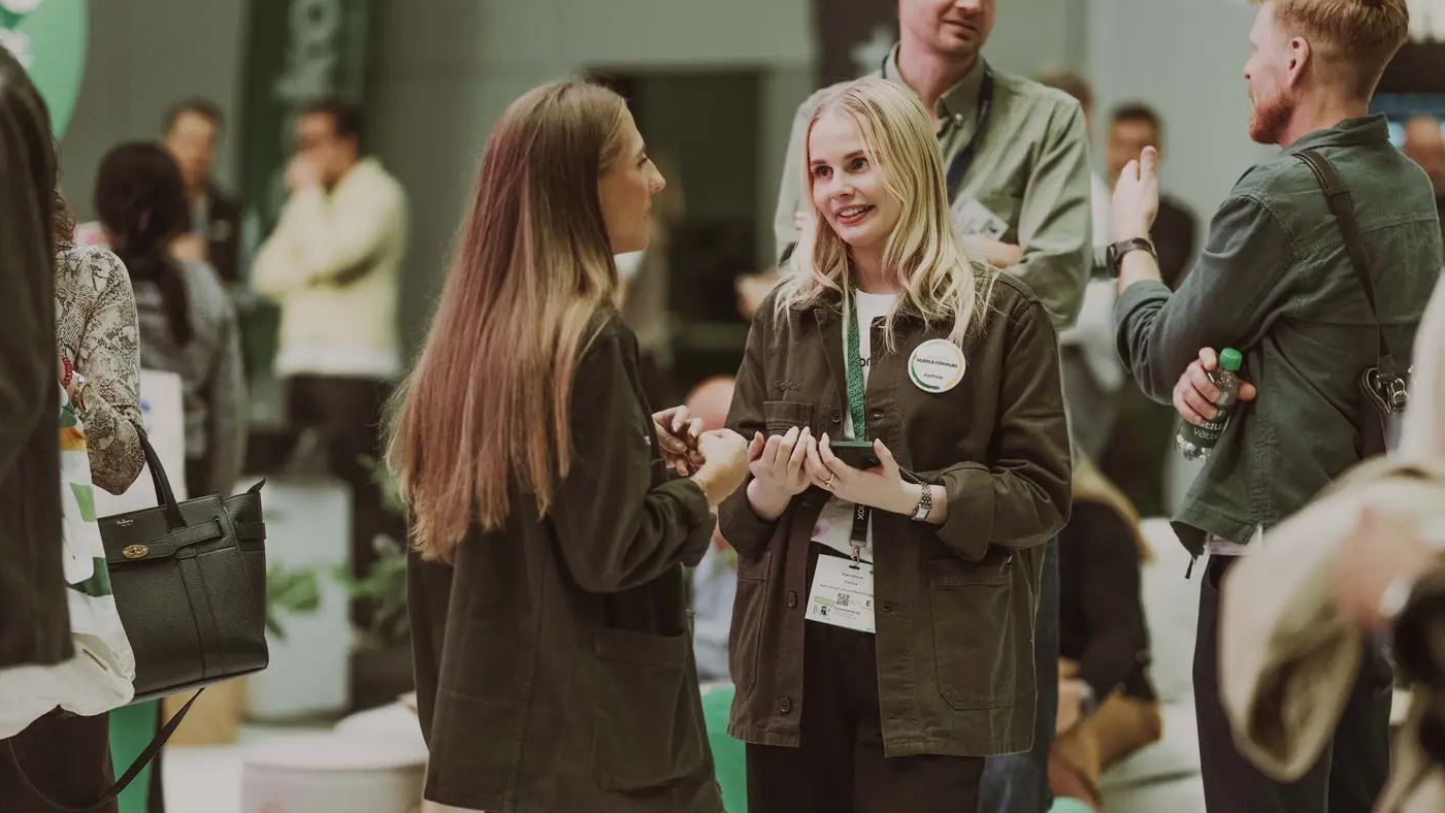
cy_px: 470
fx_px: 4674
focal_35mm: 122
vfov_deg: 9.9
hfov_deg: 17.6
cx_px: 757
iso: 1600
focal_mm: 85
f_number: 1.4
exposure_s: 1/1000
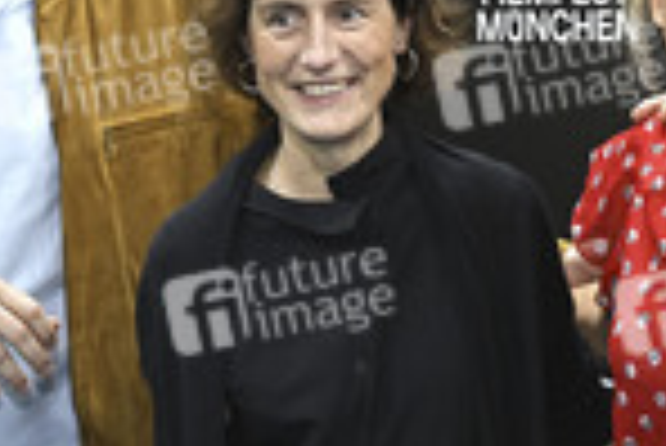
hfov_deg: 15.1
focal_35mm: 134
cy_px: 189
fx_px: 2481
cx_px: 610
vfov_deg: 10.3
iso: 800
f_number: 6.3
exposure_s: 1/200
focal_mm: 44
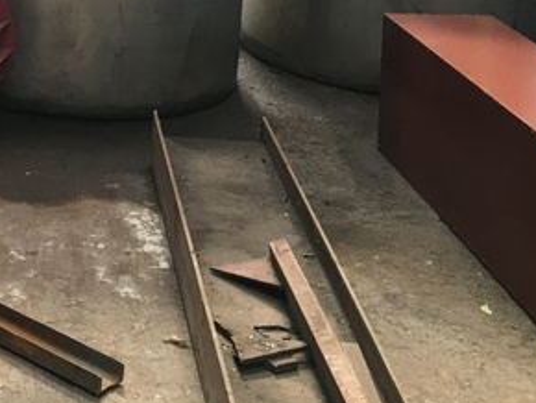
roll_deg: -0.5
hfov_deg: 22.3
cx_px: -122
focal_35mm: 80
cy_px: -142
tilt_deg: -5.7
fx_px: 1240
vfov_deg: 17.2
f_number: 2.2
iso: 32
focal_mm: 4.15
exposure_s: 1/17
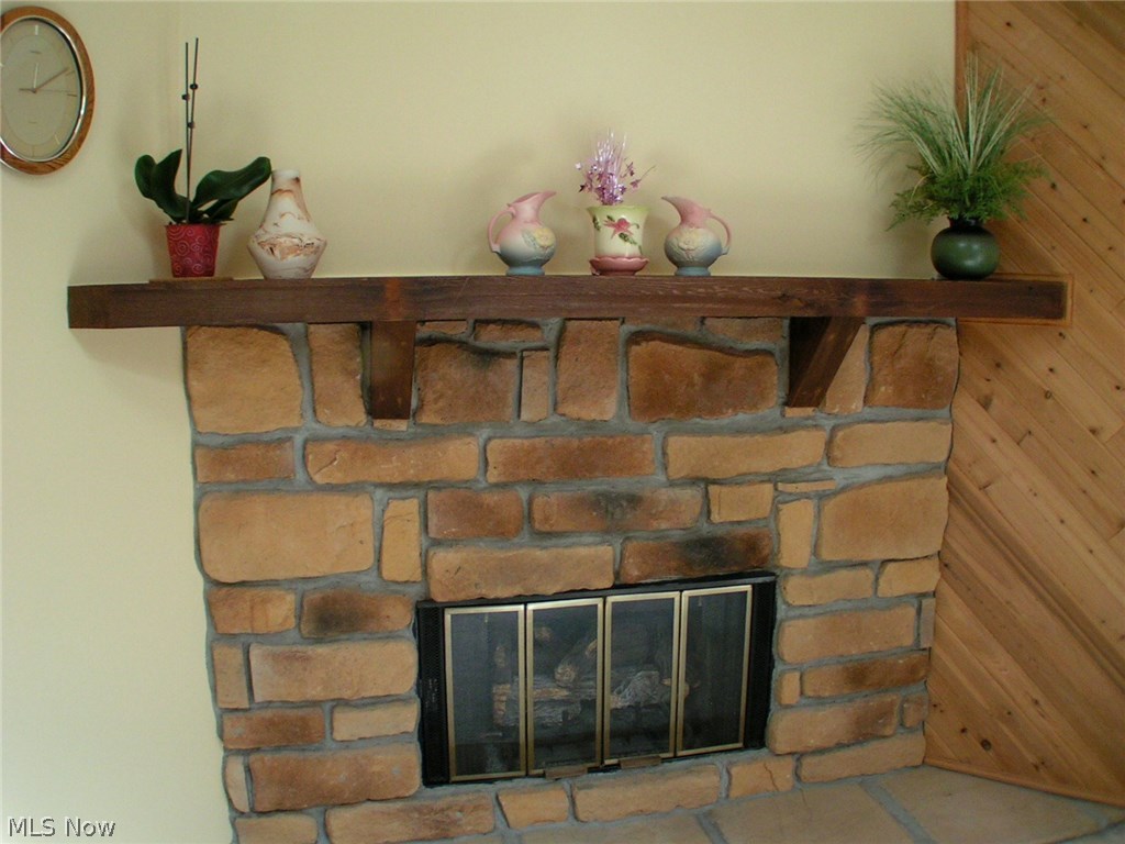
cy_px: 422
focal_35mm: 38
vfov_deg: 37.7
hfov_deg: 49.0
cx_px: 562
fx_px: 1235
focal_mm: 5.8
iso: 125
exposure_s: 1/40
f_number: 2.8
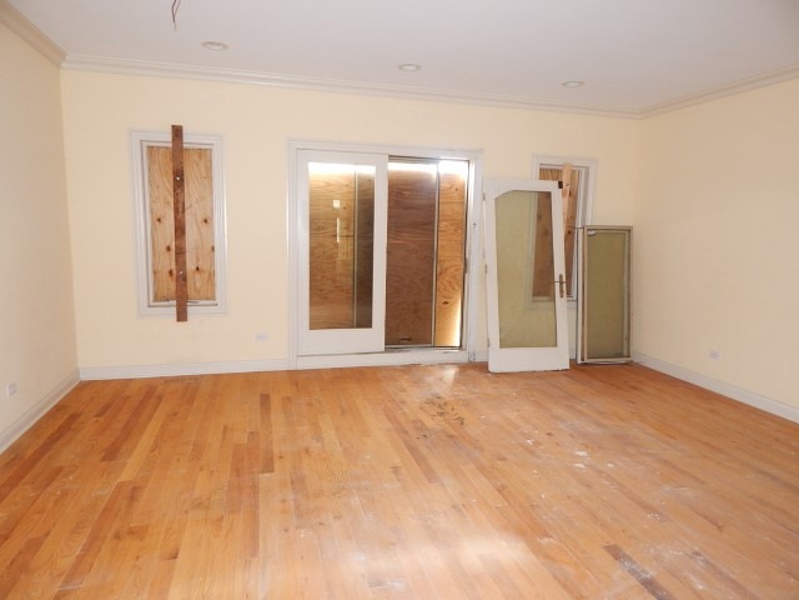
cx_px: 400
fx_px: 508
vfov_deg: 61.1
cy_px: 300
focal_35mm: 22
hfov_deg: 76.4
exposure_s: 1/30
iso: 280
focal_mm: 4
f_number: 3
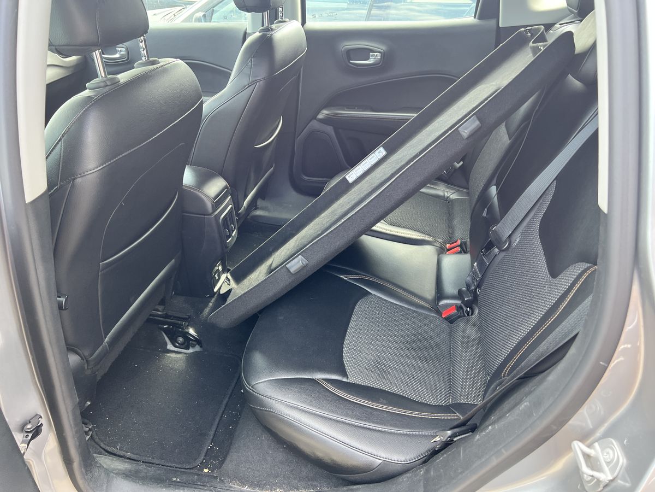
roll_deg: -1.7
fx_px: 492
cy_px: 246
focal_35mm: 26
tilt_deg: -28.9
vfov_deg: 53.1
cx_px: 328
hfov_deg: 67.3
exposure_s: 1/121
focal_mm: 5.7
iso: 125
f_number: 1.5
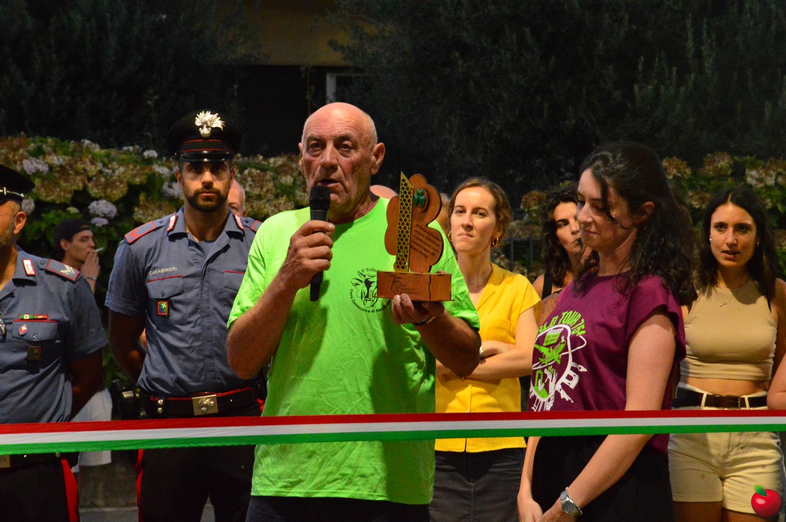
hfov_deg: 13.1
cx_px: 393
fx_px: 3435
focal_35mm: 158
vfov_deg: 8.7
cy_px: 261
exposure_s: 1/50
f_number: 11
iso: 6400
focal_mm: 105
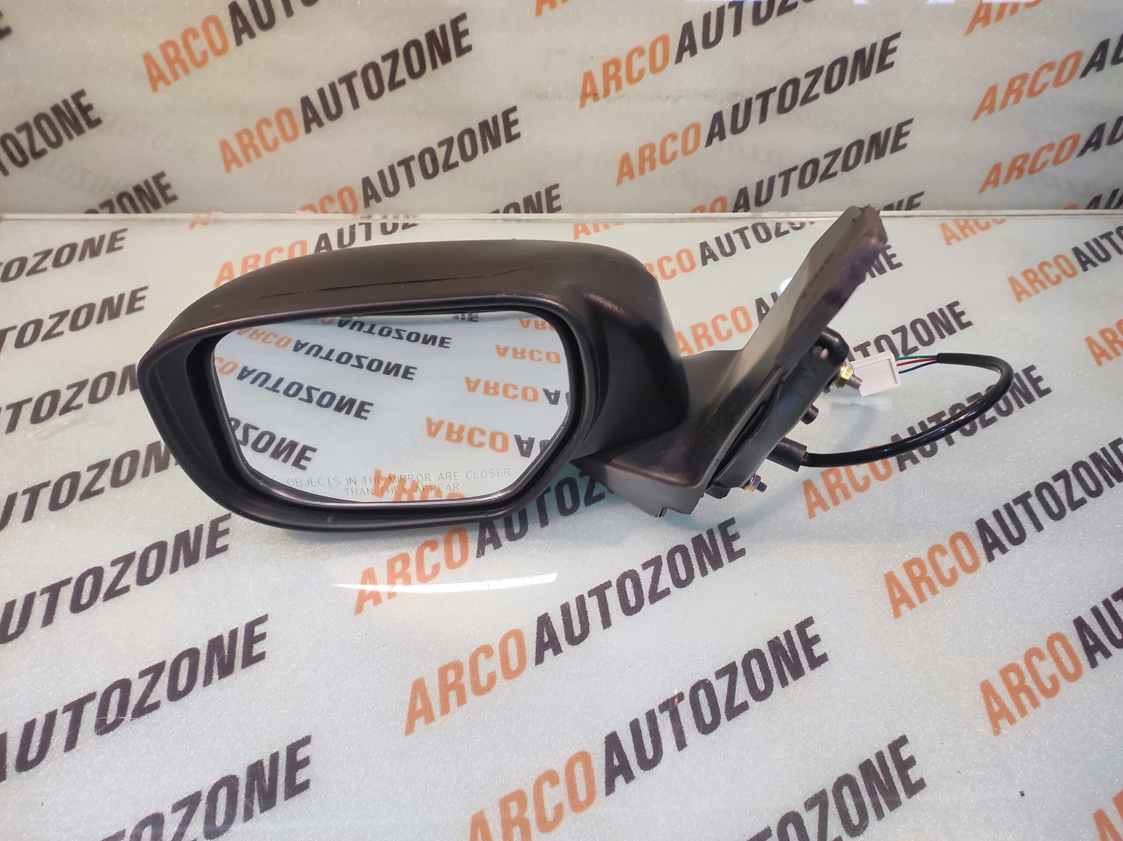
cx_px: 562
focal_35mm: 17
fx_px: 551
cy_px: 420
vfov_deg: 74.7
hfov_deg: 91.1
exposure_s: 1/33
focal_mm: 4.74
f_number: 1.79
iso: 183
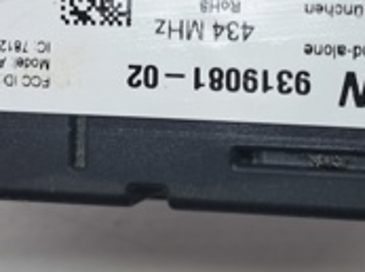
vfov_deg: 14.5
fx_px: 1052
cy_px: 12
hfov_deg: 19.6
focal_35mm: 100
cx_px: 234
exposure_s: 1/50
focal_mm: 4
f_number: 1.8
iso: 50
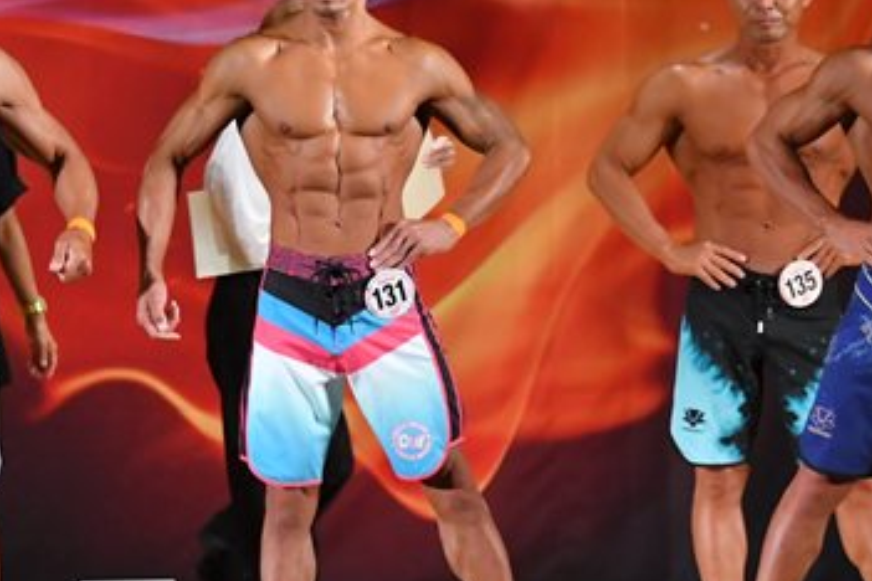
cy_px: 241
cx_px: 352
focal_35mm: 384
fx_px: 9301
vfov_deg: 3.6
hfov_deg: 5.4
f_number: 5.6
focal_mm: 116
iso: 3200
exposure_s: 1/400
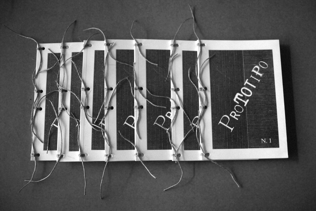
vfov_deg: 37.0
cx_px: 158
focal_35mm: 36
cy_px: 106
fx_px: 316
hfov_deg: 53.1
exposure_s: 1/60
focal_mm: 24
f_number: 3.8
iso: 800
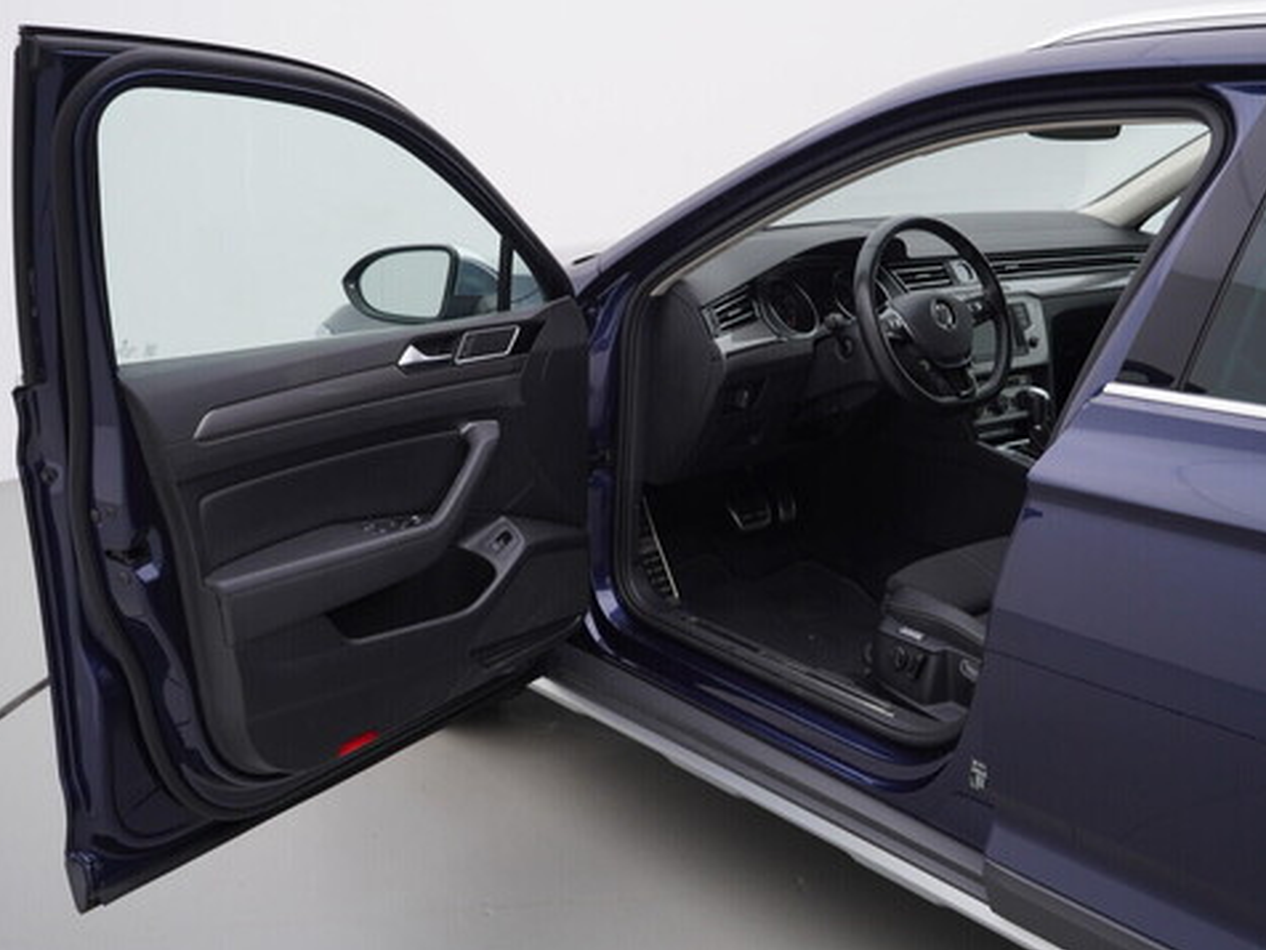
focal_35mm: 40
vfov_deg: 36.0
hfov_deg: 46.8
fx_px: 1463
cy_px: 464
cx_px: 625
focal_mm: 24
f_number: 4
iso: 125
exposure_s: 1/80
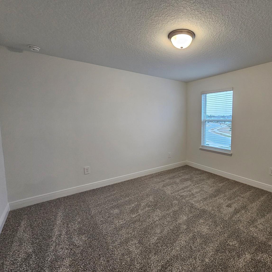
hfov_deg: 85.2
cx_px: 174
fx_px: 142
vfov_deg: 87.4
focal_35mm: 16
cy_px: 130
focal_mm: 2.2
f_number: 2.2
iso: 200
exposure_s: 1/60
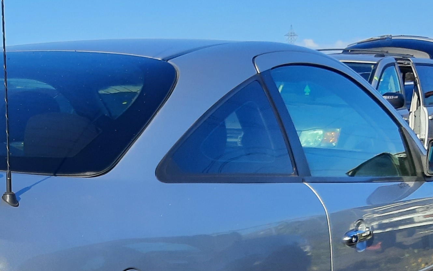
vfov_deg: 15.2
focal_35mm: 83
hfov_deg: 24.0
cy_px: 314
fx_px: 979
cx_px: 15
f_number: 1.7
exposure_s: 1/1393
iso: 40
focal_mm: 3.92
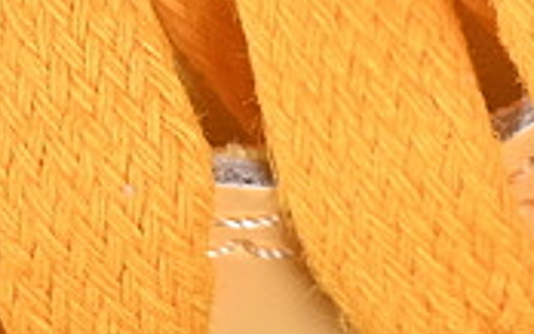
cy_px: -545
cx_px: 890
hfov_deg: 4.4
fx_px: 6917
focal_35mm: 475
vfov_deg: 2.7
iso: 160
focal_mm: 50
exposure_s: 1/80
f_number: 7.1
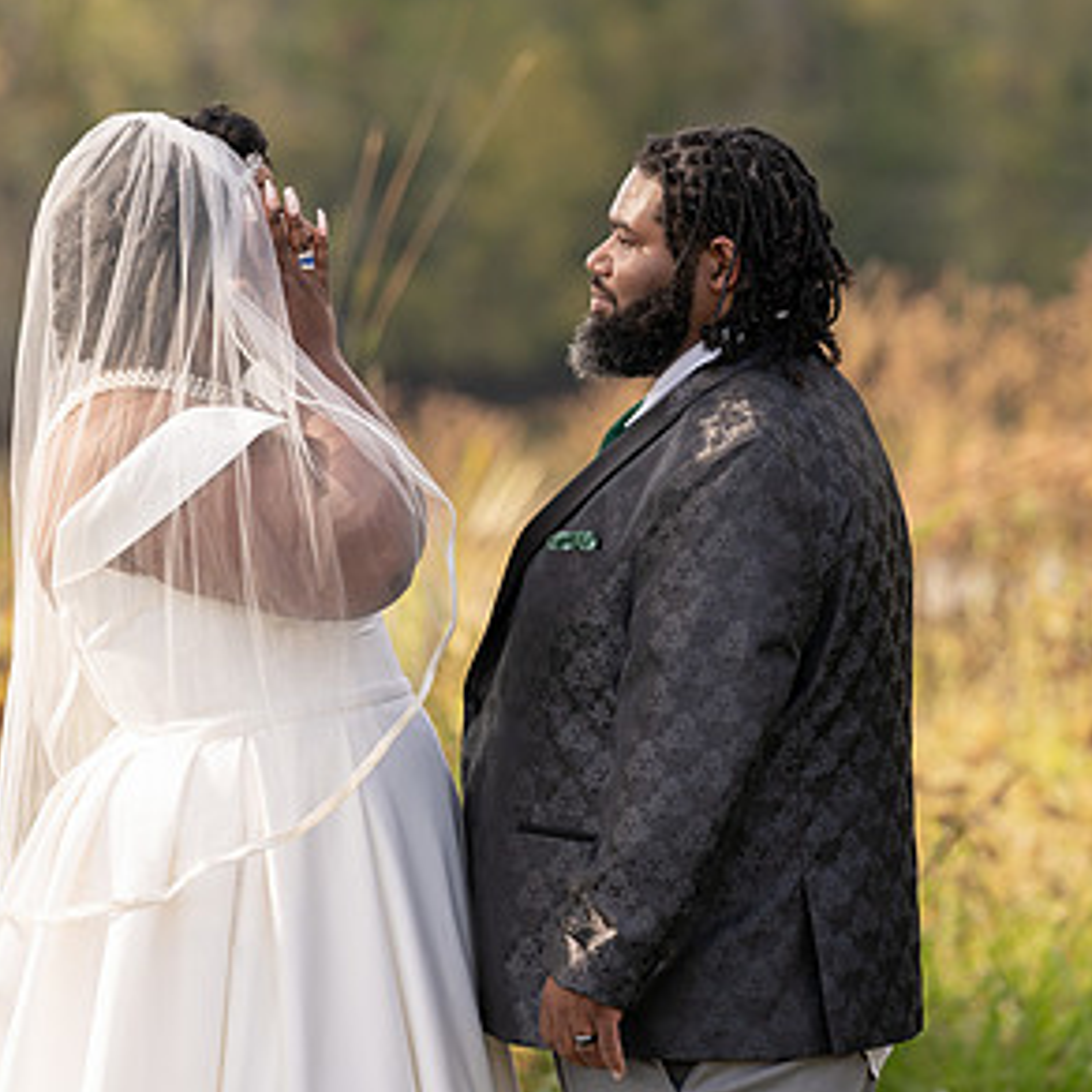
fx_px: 11742
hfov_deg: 5.3
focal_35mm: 329
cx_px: 552
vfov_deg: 5.3
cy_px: 413
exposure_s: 1/160
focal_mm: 191
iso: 100
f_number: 4
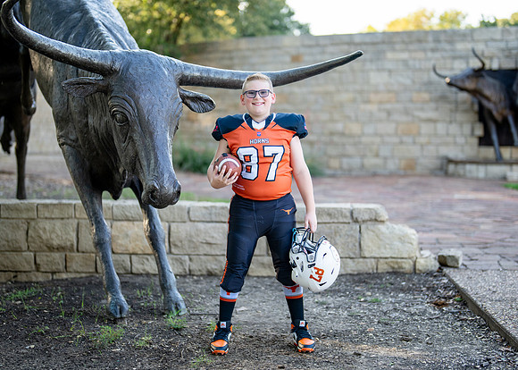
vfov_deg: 22.4
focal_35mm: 64
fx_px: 935
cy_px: 190
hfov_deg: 31.0
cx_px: 262
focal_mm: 50
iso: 200
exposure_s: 1/1250
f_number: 1.2
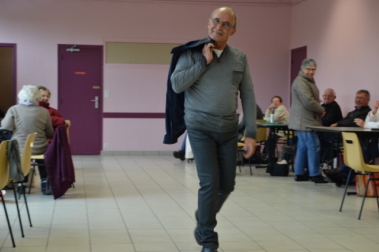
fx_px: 758
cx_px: 190
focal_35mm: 72
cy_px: 126
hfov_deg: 28.1
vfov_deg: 18.9
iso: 400
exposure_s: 1/40
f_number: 4.8
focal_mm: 48
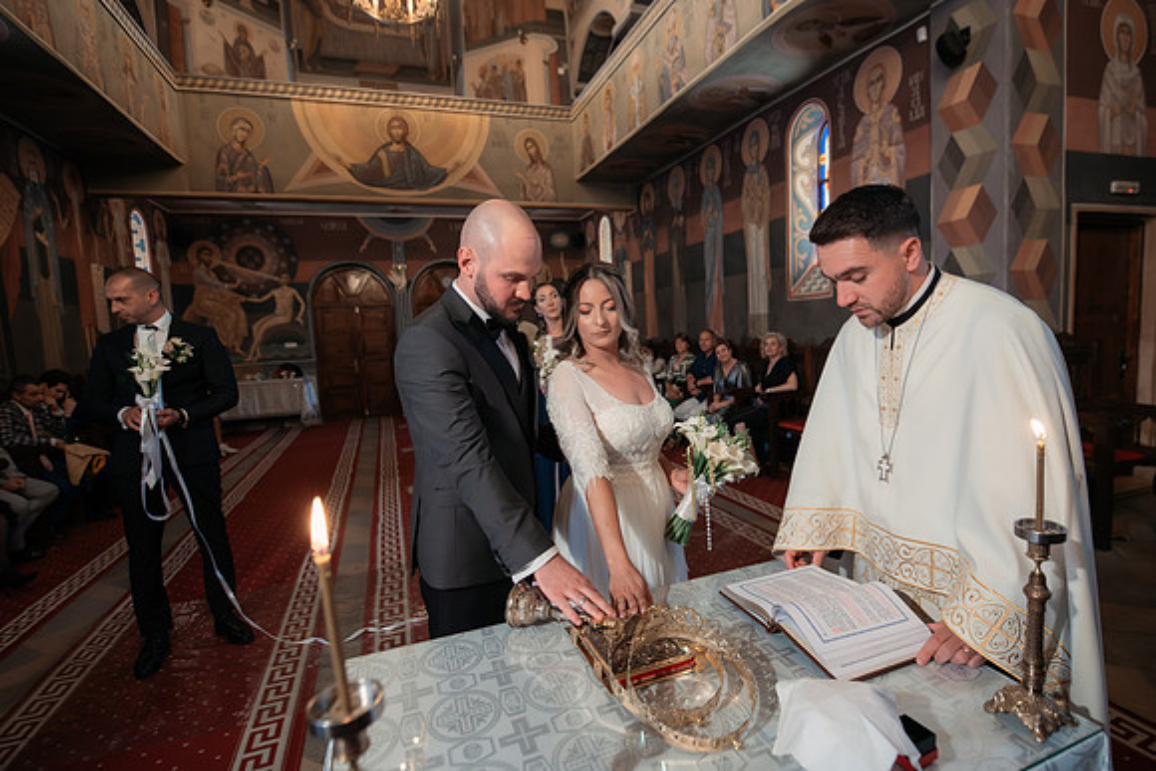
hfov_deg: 91.5
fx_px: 563
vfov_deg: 68.8
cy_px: 384
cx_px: 605
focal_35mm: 18
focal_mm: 16
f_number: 2.8
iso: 3200
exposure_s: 1/200
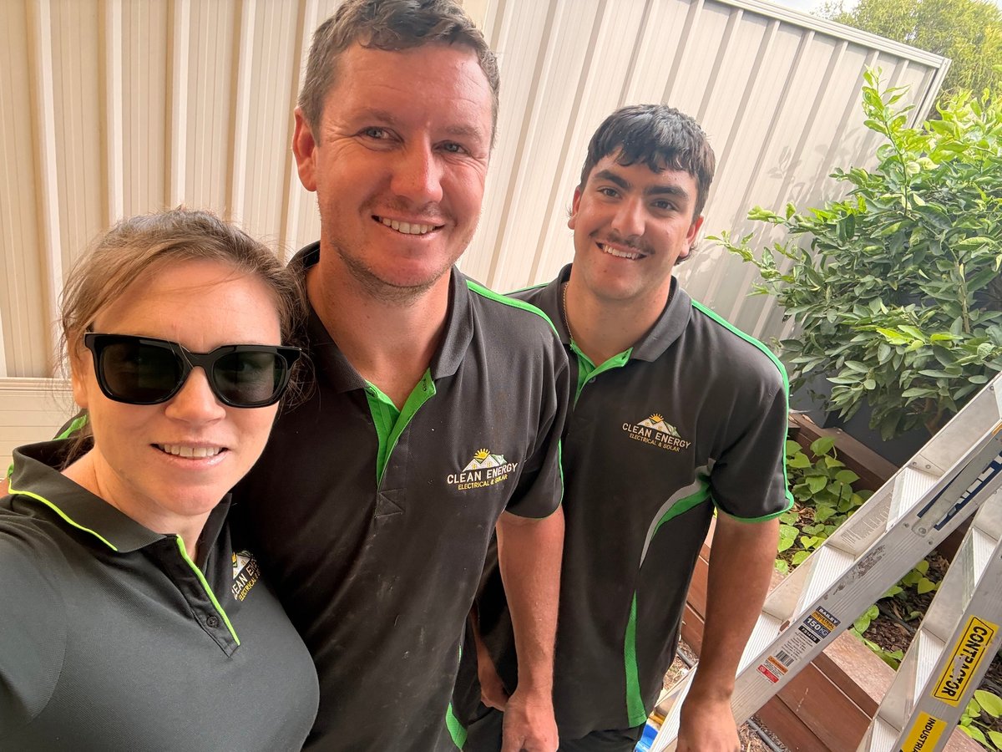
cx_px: 501
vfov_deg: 58.9
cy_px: 376
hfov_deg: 73.9
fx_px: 666
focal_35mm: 23
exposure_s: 1/122
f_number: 1.9
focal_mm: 2.69
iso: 50
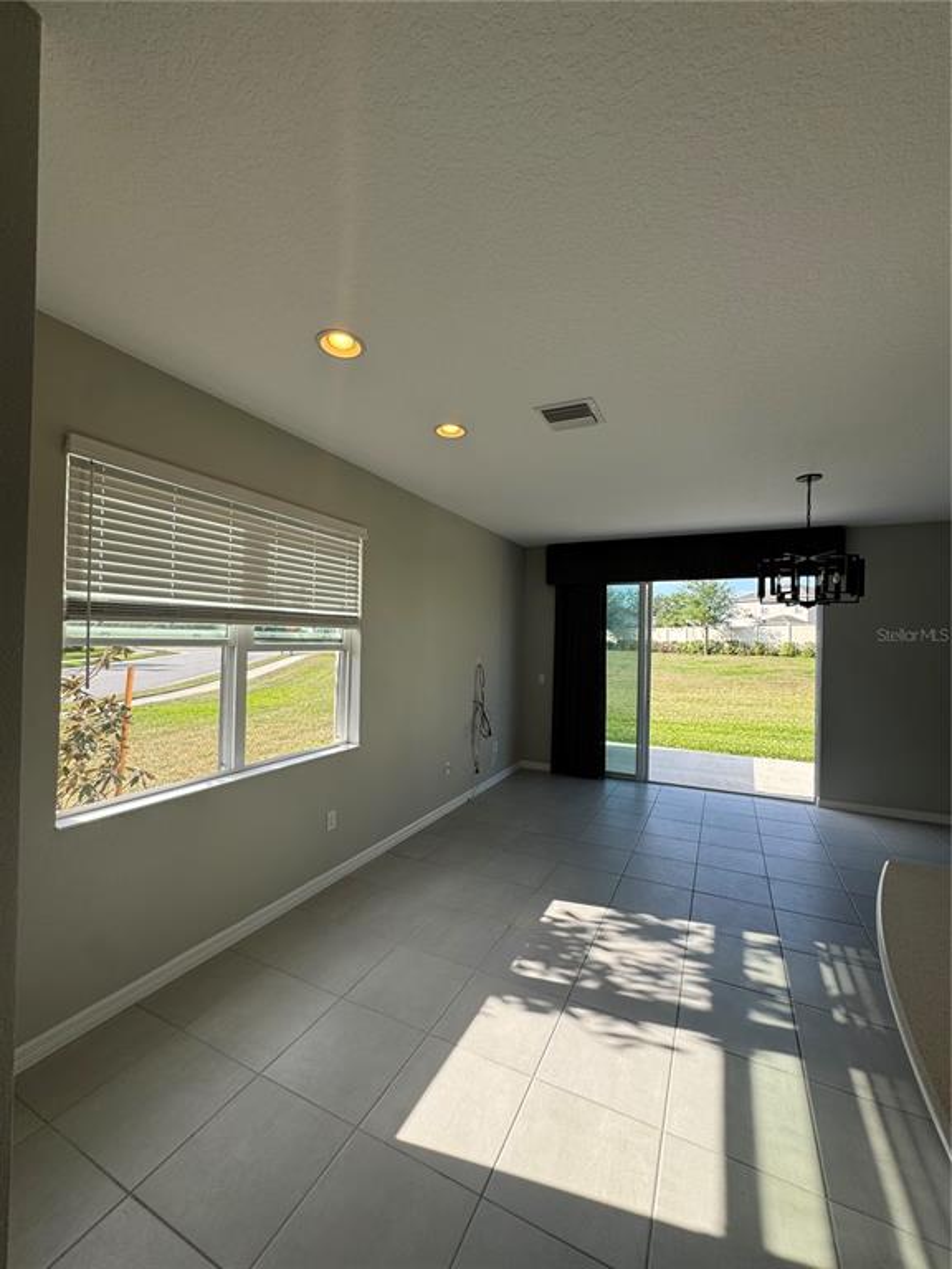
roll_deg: -1.0
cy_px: 634
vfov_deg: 102.1
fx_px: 513
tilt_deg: +0.7
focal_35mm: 14
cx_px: 476
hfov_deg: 85.7
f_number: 2.2
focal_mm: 2.22
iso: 40
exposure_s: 1/287
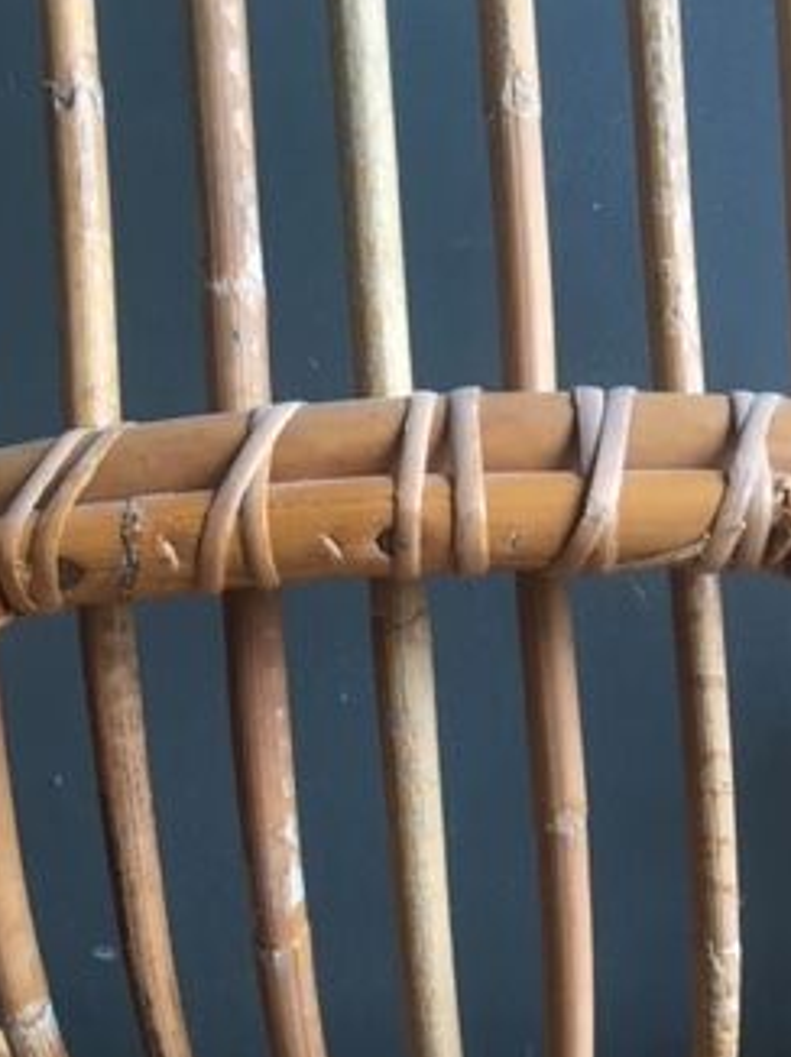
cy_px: 953
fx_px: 1739
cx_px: 541
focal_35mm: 57
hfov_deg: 25.5
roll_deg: +3.1
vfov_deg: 32.1
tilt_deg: -29.5
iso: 64
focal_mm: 4.15
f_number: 2.2
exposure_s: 1/33
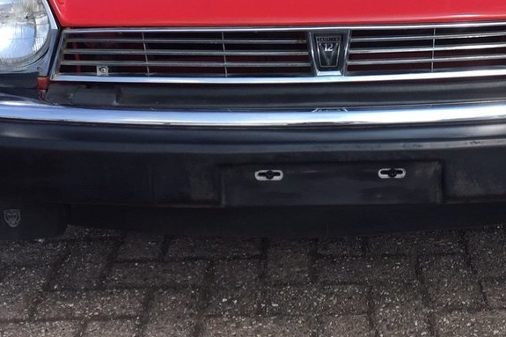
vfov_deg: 20.6
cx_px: 311
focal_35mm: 63
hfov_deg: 31.8
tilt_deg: -9.5
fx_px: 885
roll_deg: -0.5
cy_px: -25
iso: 32
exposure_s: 1/964
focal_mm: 4.15
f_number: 2.2
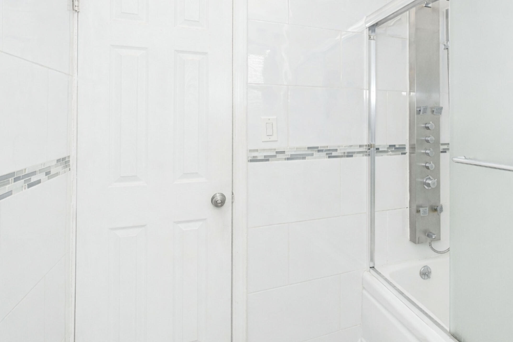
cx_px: 347
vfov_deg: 54.3
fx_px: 328
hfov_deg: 73.5
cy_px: 122
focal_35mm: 23
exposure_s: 1/125
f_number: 8
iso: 320
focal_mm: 10
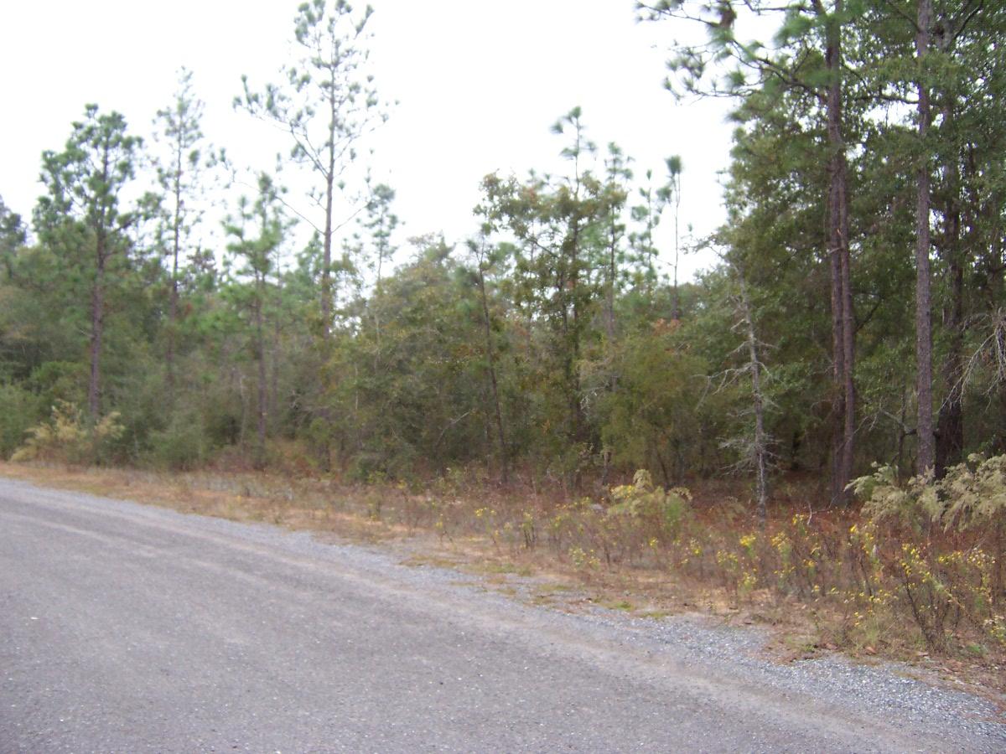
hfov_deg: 55.4
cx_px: 503
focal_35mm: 33
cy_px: 377
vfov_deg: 42.9
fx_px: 959
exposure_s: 1/250
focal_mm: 5.5
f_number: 3.4
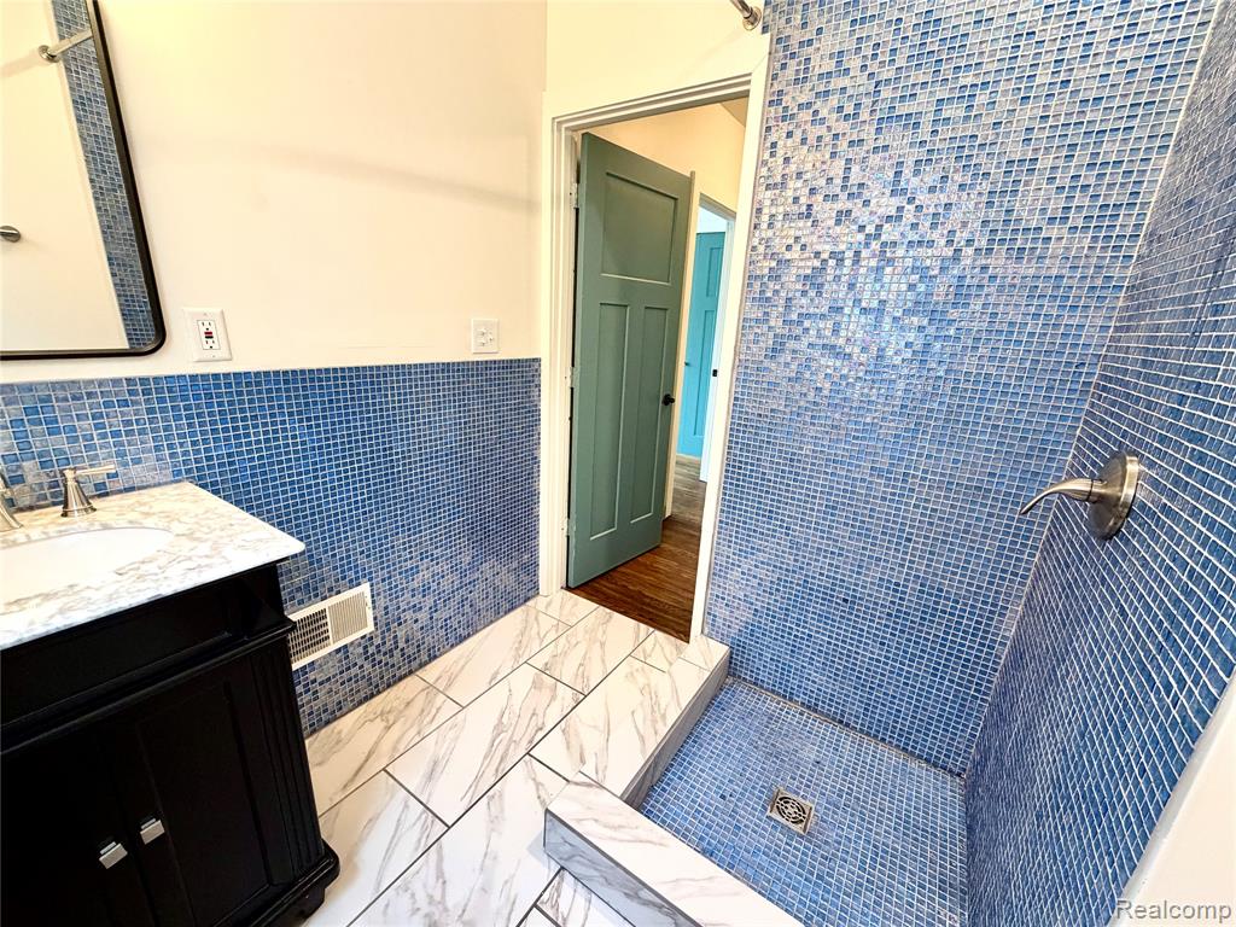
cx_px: 618
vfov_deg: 85.7
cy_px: 464
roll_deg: -2.6
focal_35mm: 14
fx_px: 500
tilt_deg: -16.8
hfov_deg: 102.1
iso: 320
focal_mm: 2.22
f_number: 2.2
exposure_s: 1/60
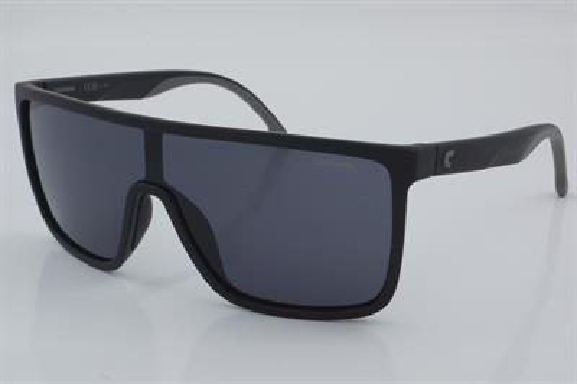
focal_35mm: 75
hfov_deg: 27.0
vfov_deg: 18.2
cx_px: 288
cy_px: 192
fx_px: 1201
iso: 100
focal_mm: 50
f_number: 32
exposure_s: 1/4
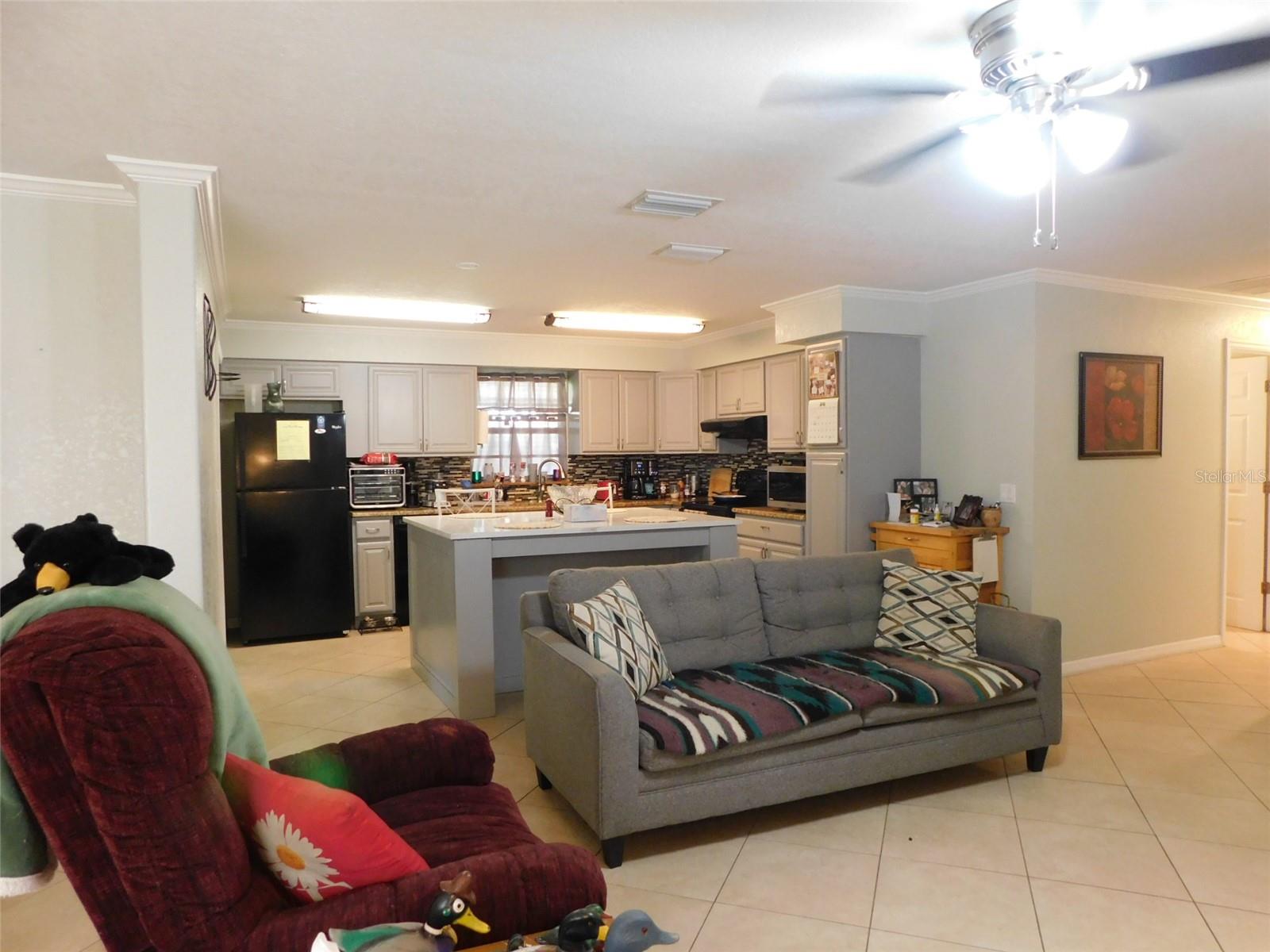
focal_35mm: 23
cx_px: 635
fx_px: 844
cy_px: 476
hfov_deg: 73.9
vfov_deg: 58.9
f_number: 3
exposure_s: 1/25
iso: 400
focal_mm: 4
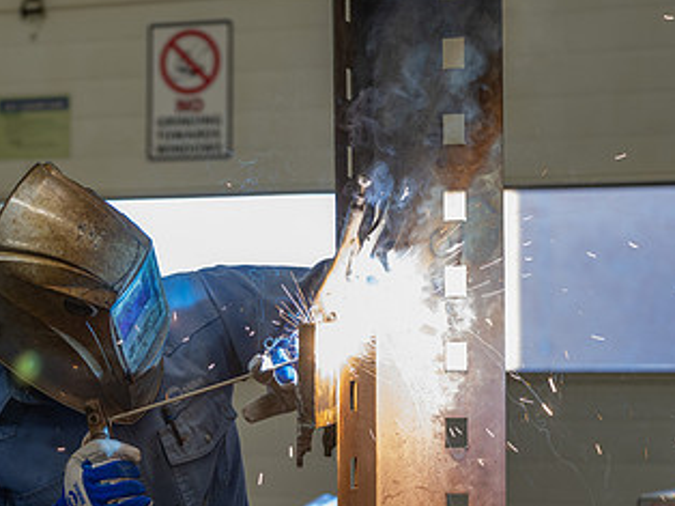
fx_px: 1968
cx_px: 193
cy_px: 354
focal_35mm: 101
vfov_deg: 14.6
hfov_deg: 19.4
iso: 320
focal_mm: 56
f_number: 2.8
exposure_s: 1/125
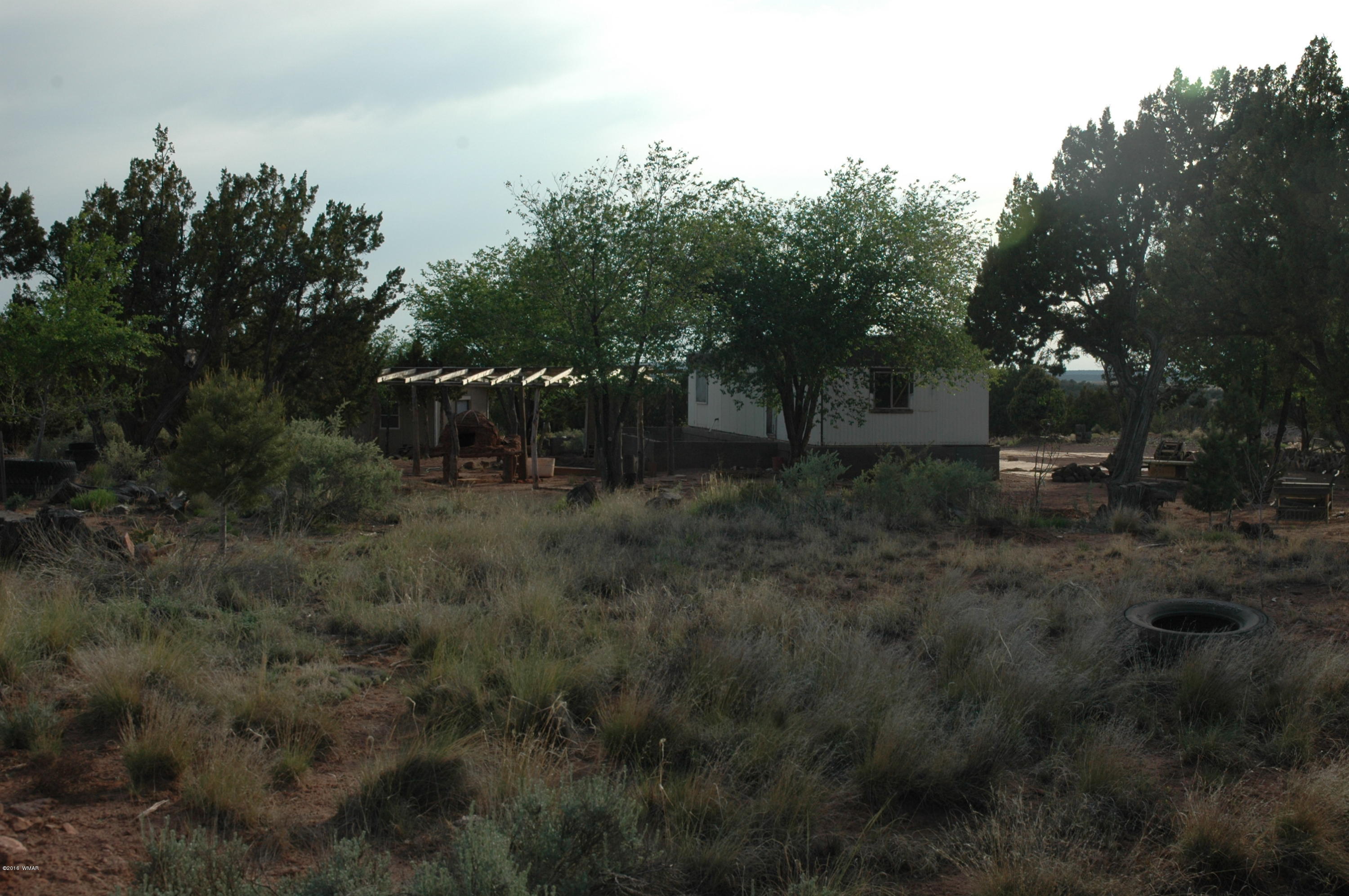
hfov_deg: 45.0
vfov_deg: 30.8
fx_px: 1628
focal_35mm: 44
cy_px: 448
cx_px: 674
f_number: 9
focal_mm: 29
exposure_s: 1/320
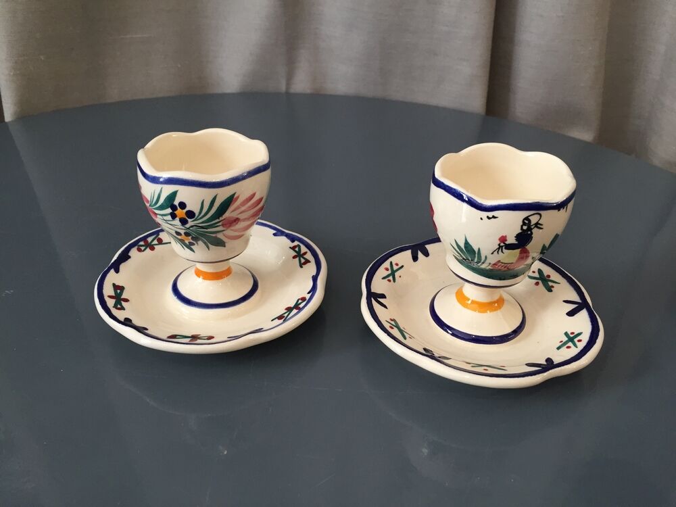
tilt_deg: -30.8
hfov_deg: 61.7
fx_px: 566
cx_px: 338
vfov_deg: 48.2
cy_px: 254
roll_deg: -0.8
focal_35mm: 29
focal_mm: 4.15
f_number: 2.2
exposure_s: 1/33
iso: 64
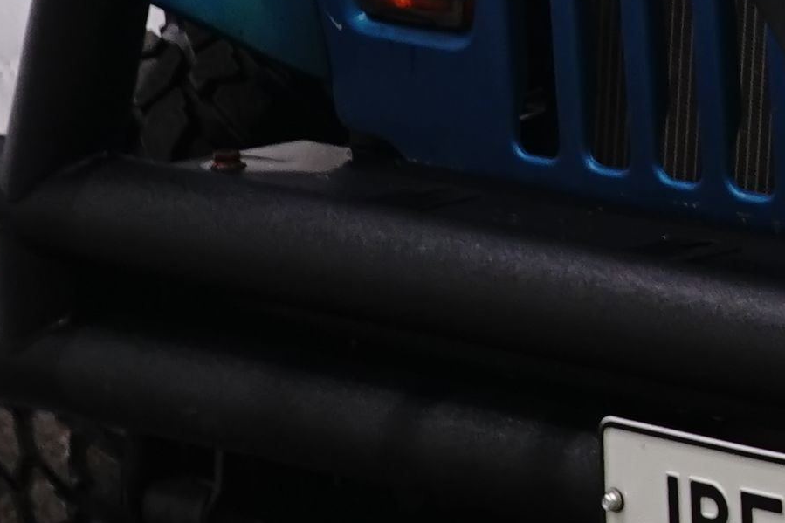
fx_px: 5385
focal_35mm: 247
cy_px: -152
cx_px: 1910
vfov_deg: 5.5
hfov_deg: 7.7
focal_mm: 37
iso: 500
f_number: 8
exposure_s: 1/6
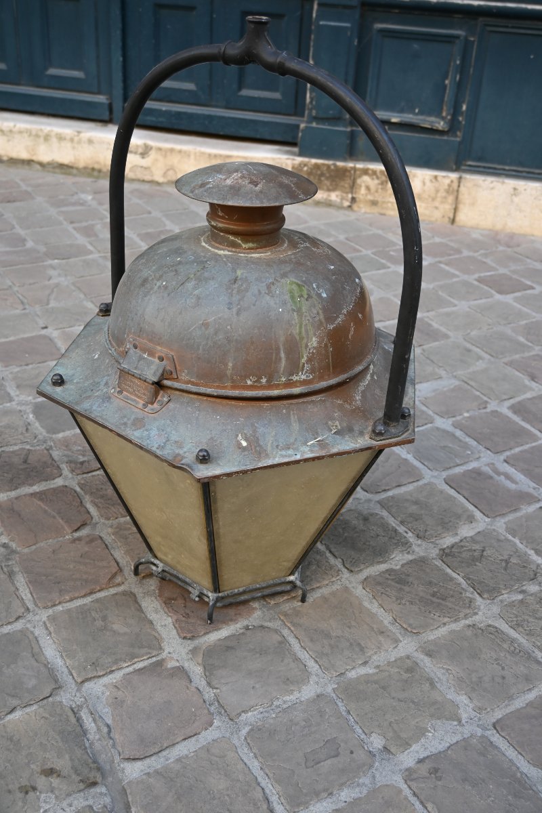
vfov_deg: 52.2
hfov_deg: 36.2
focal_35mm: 37
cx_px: 271
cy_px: 406
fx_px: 830
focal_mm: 24.5
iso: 280
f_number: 4
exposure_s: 1/250
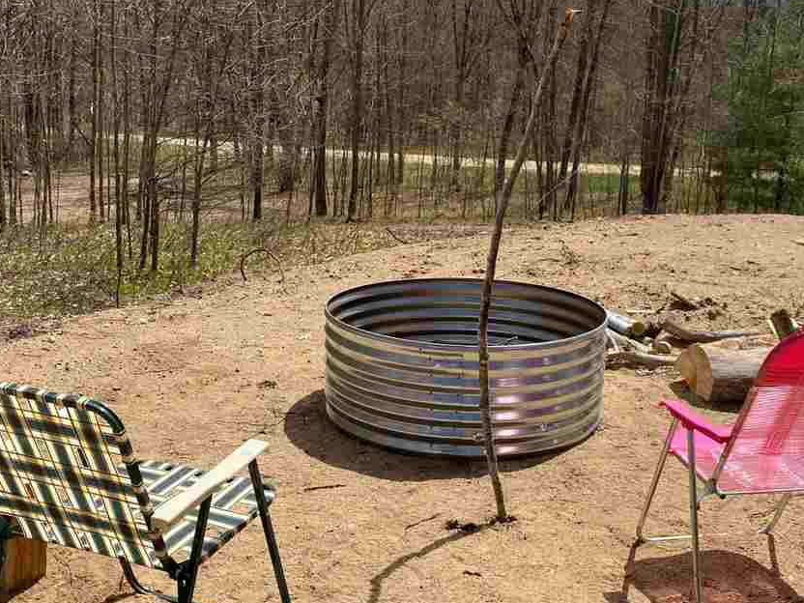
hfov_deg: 46.5
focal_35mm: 40
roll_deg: -2.3
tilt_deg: -14.4
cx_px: 480
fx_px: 929
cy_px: 347
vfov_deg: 35.9
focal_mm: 4.25
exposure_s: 1/3401
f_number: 1.8
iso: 32
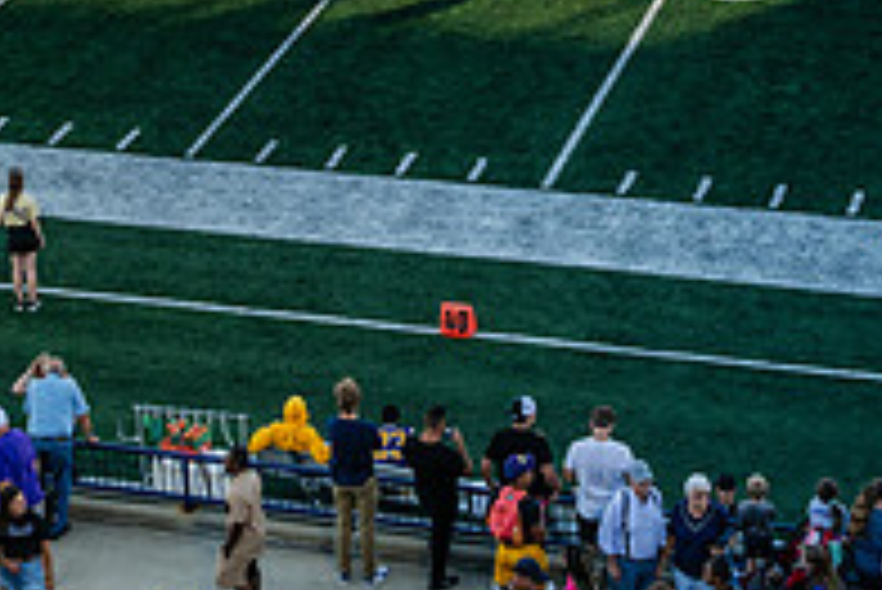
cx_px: 400
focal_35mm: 124
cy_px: -97
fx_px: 3040
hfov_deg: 16.5
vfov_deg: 10.9
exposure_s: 1/320
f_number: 5.6
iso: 200
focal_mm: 42
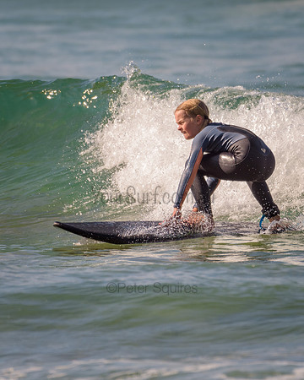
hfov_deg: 1.5
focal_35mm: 1058
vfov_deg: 1.8
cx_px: 221
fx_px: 11895
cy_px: 145
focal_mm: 500
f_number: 5.6
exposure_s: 1/2000
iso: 180
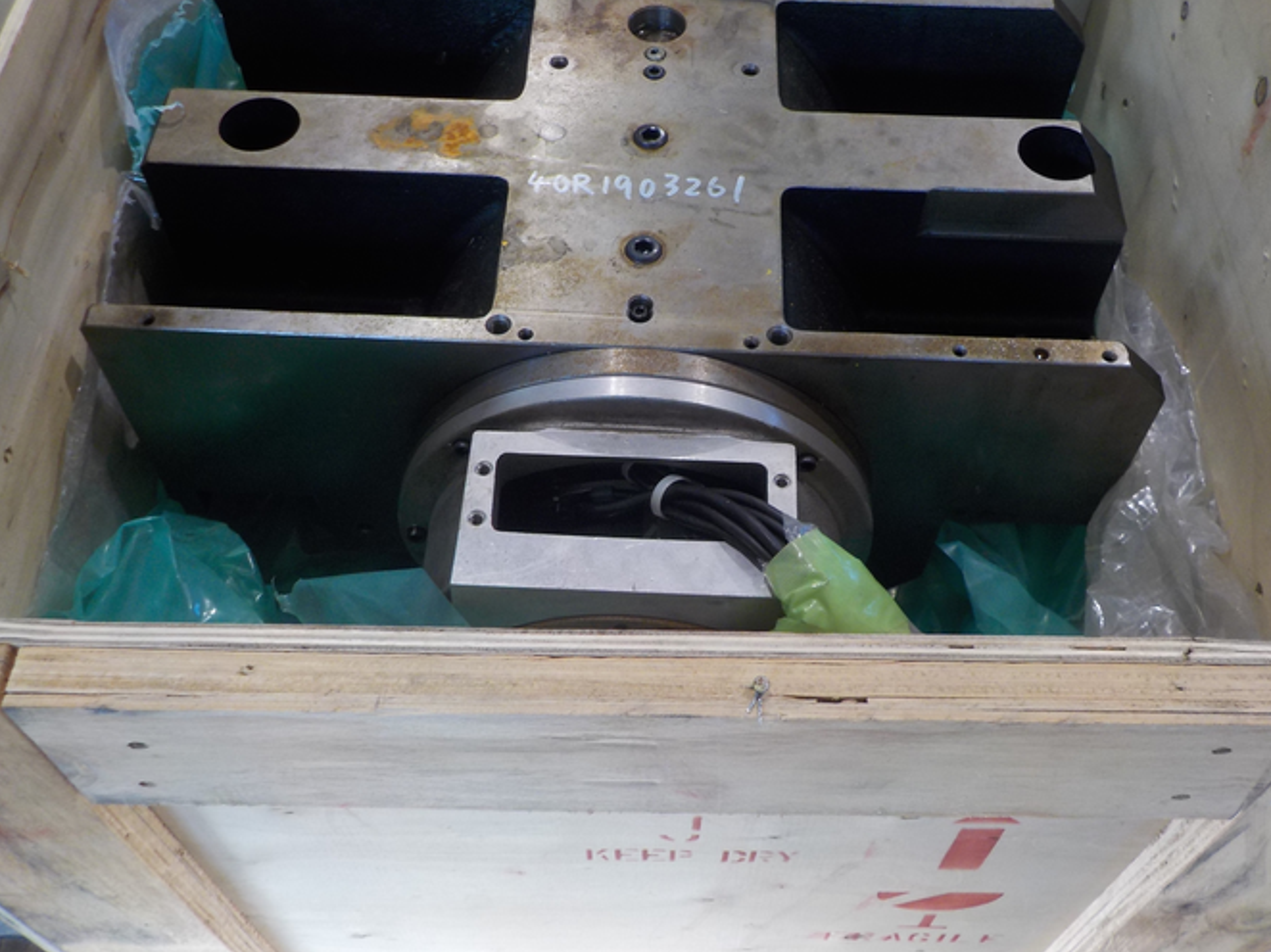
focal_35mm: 34
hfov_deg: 54.0
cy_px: 477
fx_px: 1248
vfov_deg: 41.8
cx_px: 653
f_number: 3.3
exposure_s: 1/30
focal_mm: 4.1
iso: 125
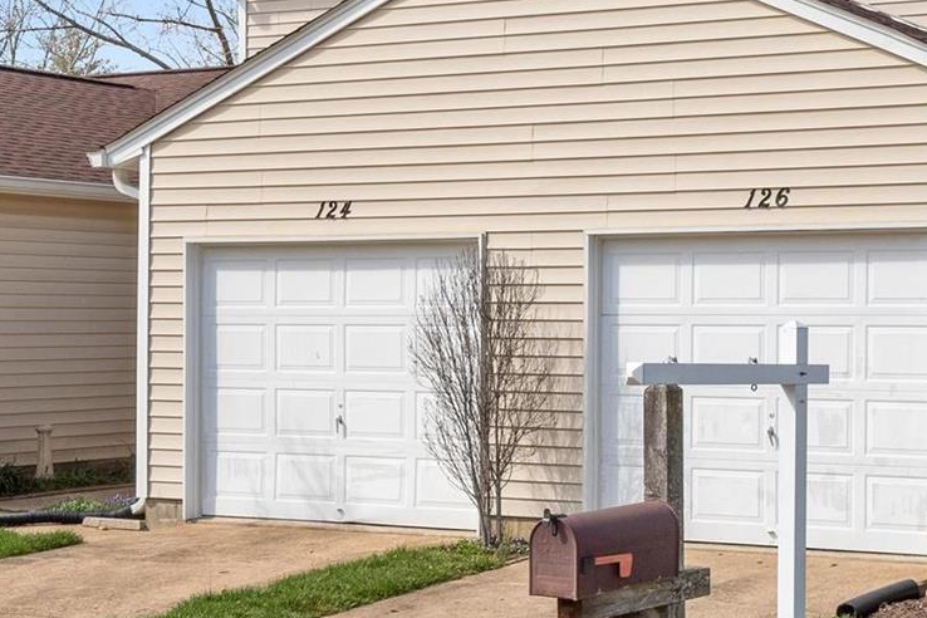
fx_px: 2008
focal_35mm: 78
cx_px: 839
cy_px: 343
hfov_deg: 25.2
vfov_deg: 17.5
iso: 400
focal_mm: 18
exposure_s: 1/400
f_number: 8
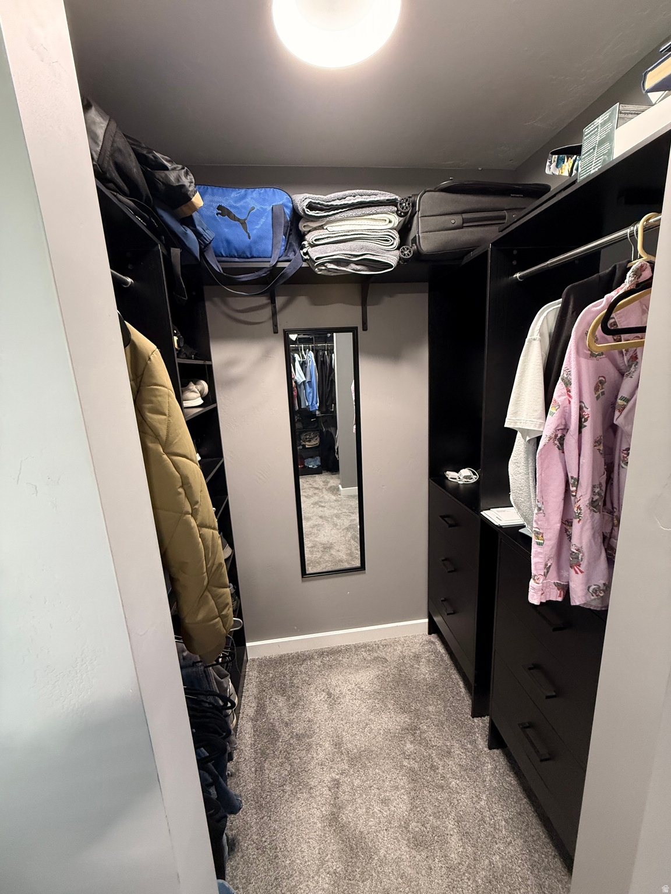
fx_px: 362
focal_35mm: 14
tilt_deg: -12.8
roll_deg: +2.5
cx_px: 336
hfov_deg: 85.7
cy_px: 447
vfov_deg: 102.1
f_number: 2.2
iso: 500
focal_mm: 2.22
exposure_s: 1/60
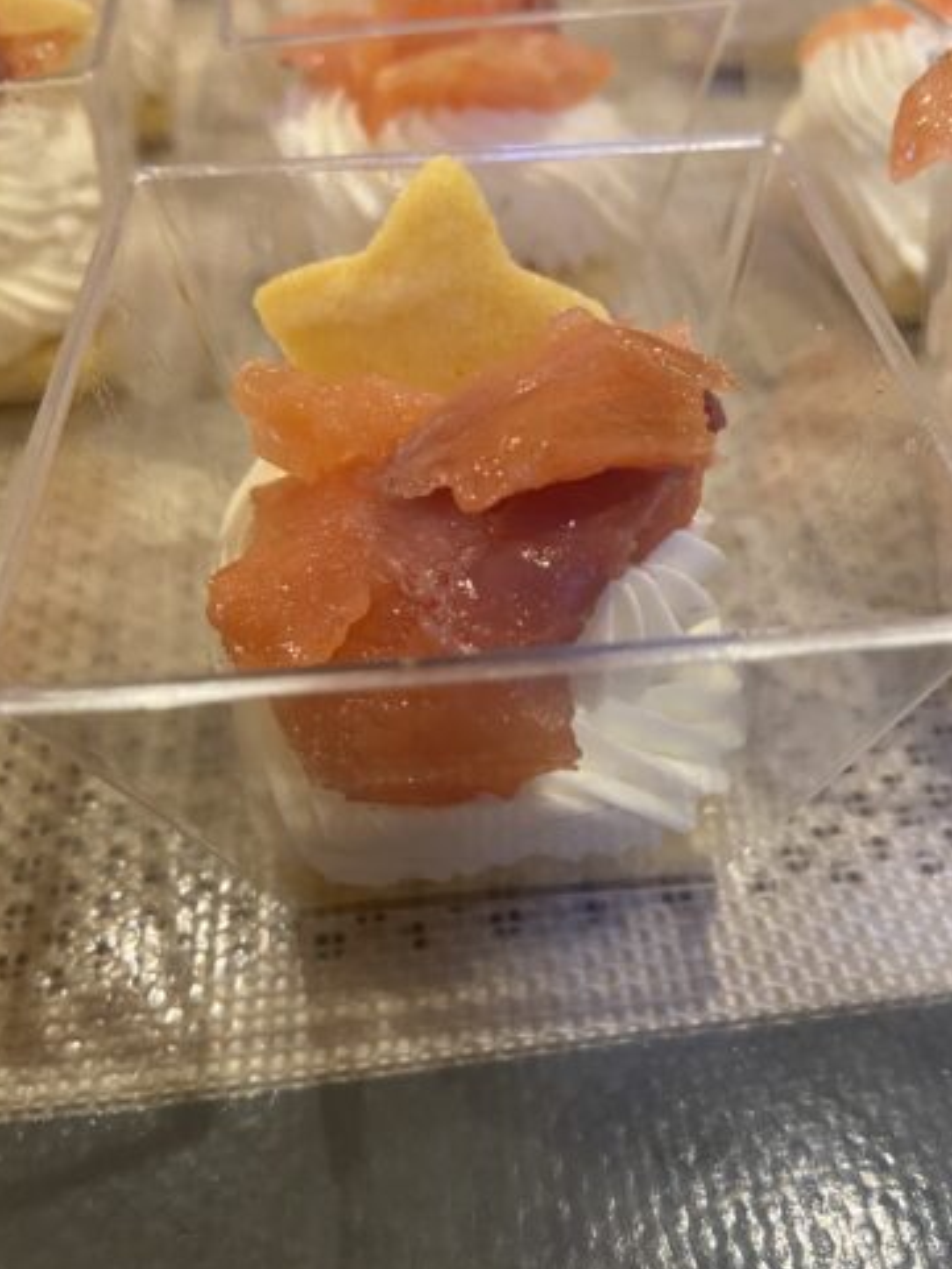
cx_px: 481
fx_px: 953
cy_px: 652
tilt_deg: -48.3
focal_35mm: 26
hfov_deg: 53.1
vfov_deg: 67.3
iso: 320
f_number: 1.8
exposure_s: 1/33
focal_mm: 4.25
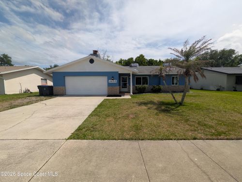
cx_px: 121
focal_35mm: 12
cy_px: 91
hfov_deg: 110.5
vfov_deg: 94.6
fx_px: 84
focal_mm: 2.02
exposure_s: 1/3922
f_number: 1.7
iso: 45
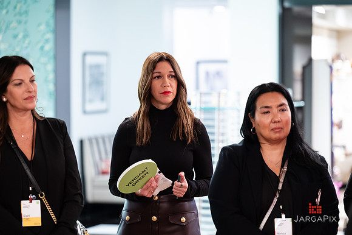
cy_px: 118
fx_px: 1321
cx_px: 176
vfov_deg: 10.1
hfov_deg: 15.2
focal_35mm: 135
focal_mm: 135
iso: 2500
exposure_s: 1/160
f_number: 3.2
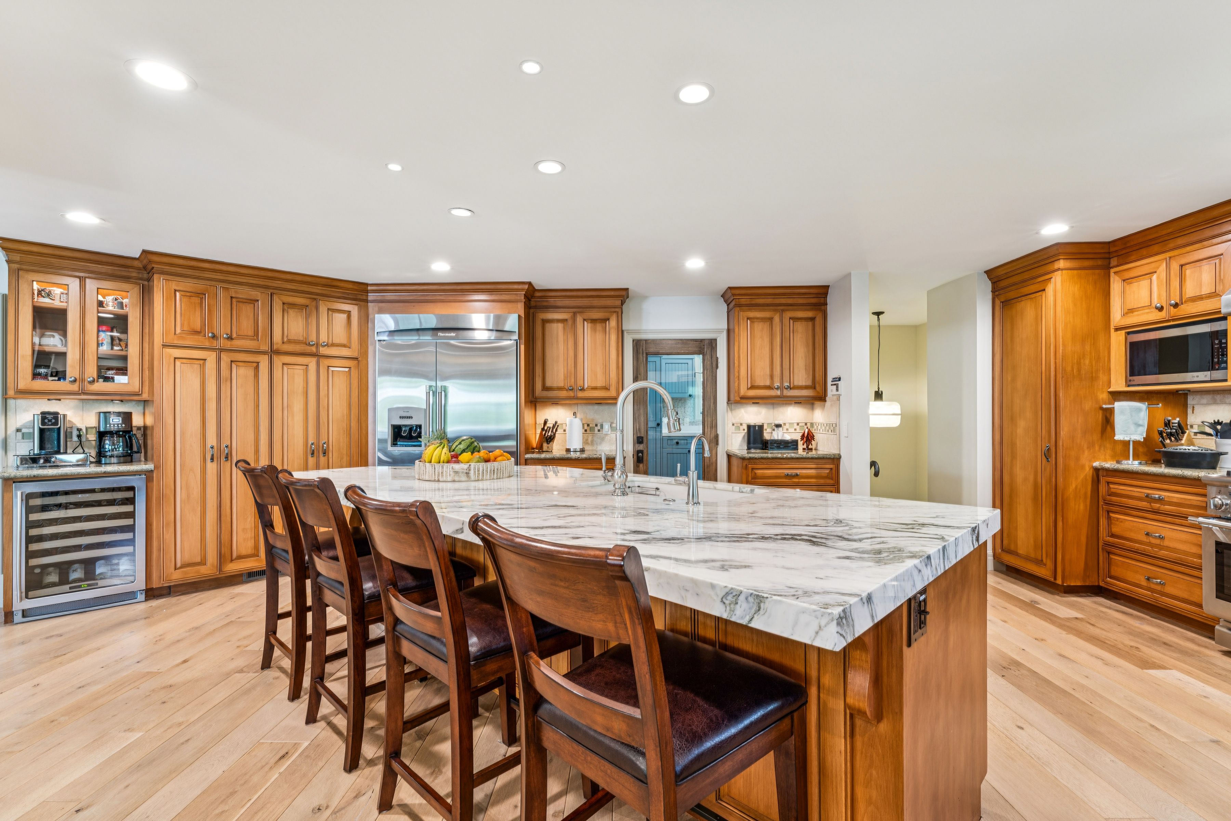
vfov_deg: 72.7
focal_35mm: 16
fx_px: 557
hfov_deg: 95.7
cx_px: 616
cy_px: 410
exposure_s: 1.3
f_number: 13
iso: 100
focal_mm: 16.3
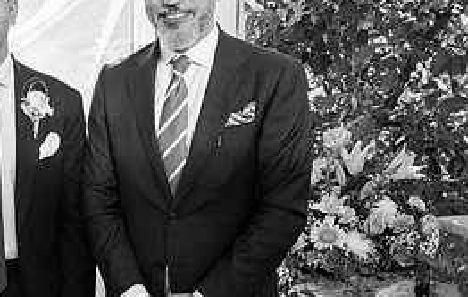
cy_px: 223
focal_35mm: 72
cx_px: -94
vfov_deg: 18.2
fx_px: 922
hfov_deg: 25.5
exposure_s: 1/640
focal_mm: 28
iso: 200
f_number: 3.5
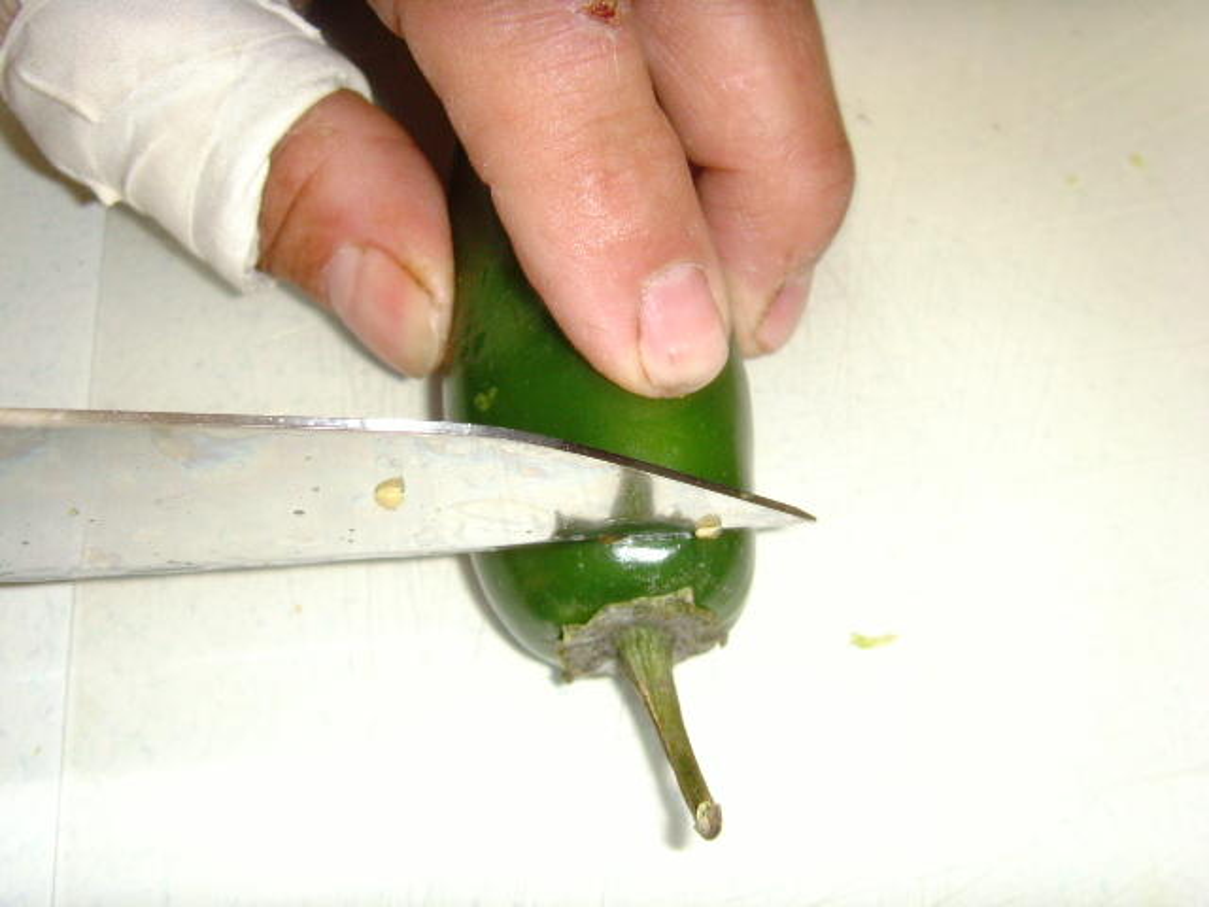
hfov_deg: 47.9
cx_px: 604
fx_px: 1362
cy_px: 454
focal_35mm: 39
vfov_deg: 36.8
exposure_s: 1/45
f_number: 3.5
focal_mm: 6.6
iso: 200
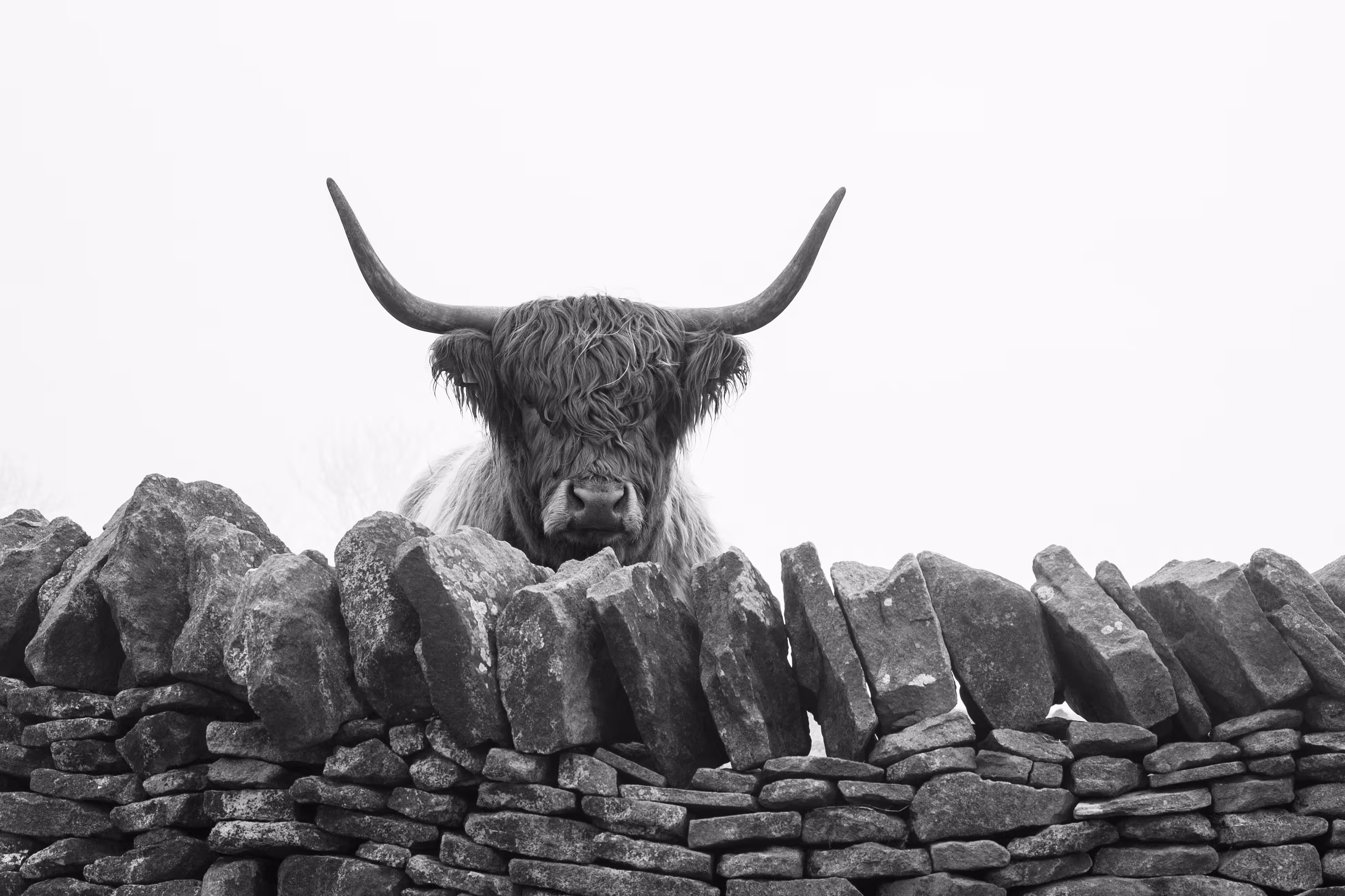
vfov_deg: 10.8
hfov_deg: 16.1
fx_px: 4744
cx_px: 672
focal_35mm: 127
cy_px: 448
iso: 160
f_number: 9
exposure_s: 1/320
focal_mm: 85
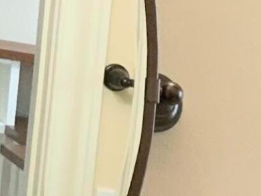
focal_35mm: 213
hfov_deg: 8.3
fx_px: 1606
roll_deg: -2.1
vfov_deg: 6.6
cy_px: 482
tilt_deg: -1.0
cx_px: 672
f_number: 1.8
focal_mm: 3
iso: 64
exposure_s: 1/60
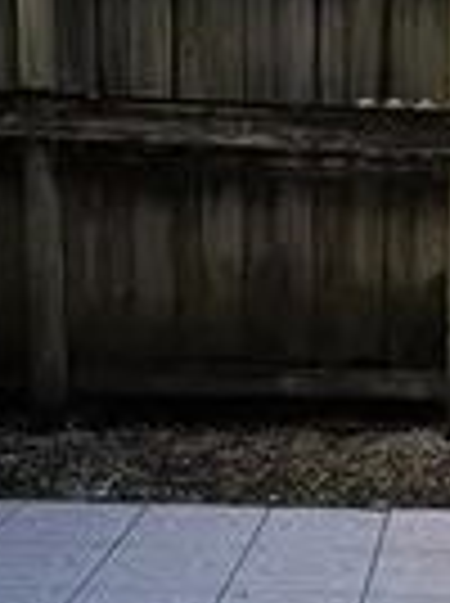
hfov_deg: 16.4
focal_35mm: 83
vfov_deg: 23.6
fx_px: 1443
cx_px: 648
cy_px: 290
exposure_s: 1/343
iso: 20
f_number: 1.9
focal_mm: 2.2
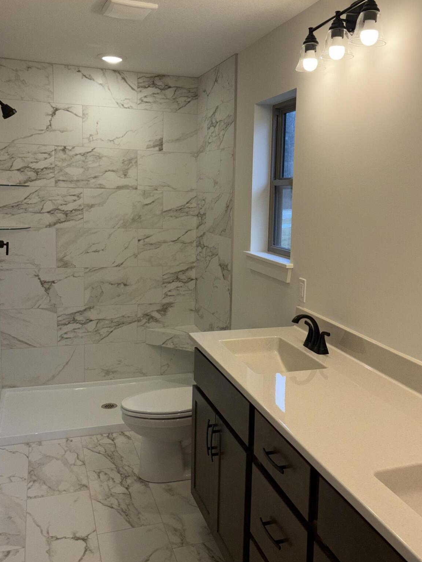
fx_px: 553
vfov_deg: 53.9
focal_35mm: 34
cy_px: 264
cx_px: 240
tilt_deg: -7.4
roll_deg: -2.8
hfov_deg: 41.7
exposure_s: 1/234
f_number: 1.6
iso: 32
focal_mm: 5.96
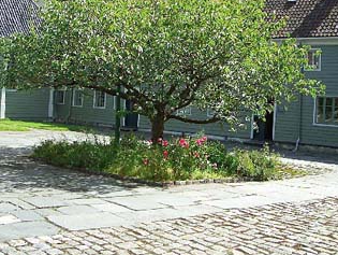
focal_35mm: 50
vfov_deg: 28.9
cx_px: 156
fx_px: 489
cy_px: 81
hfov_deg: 38.1
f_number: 4.3
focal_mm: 5.8
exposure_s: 1/250
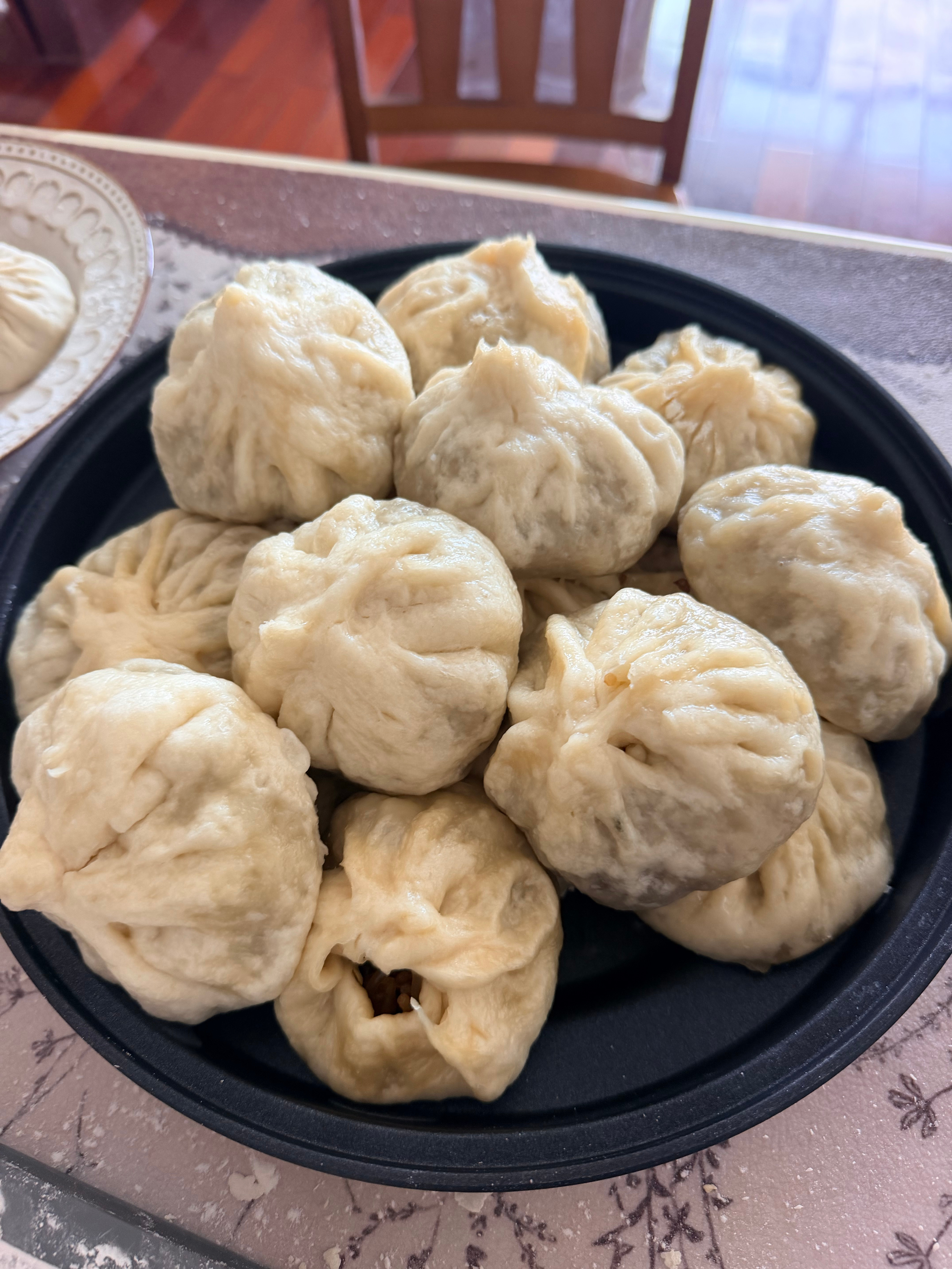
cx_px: 476
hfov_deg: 56.8
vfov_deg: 71.6
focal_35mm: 24
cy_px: 634
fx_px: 880
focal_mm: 6.76
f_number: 1.78
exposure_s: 1/69
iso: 200
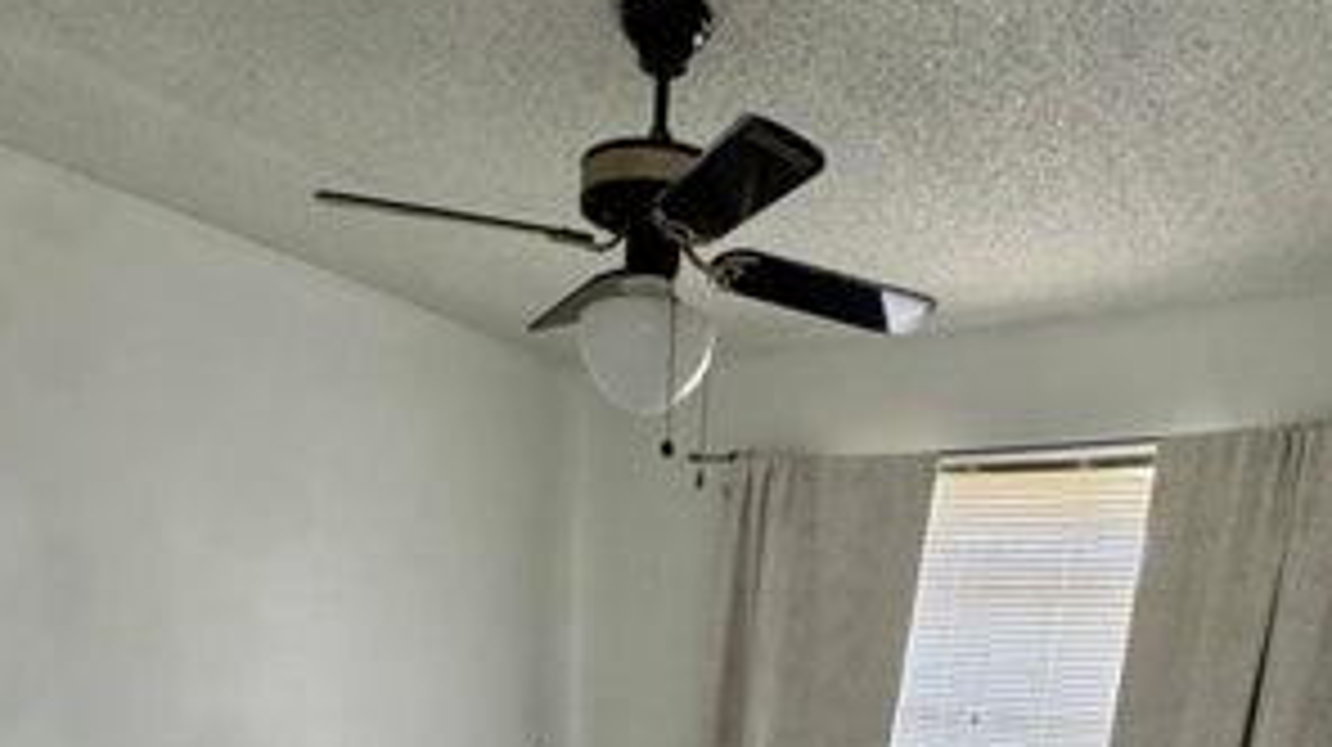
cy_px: 1130
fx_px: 1165
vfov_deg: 25.9
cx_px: 666
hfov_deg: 59.5
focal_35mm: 33
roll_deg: -3.2
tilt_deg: -22.1
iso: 200
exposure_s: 1/60
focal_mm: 2.22
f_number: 2.2
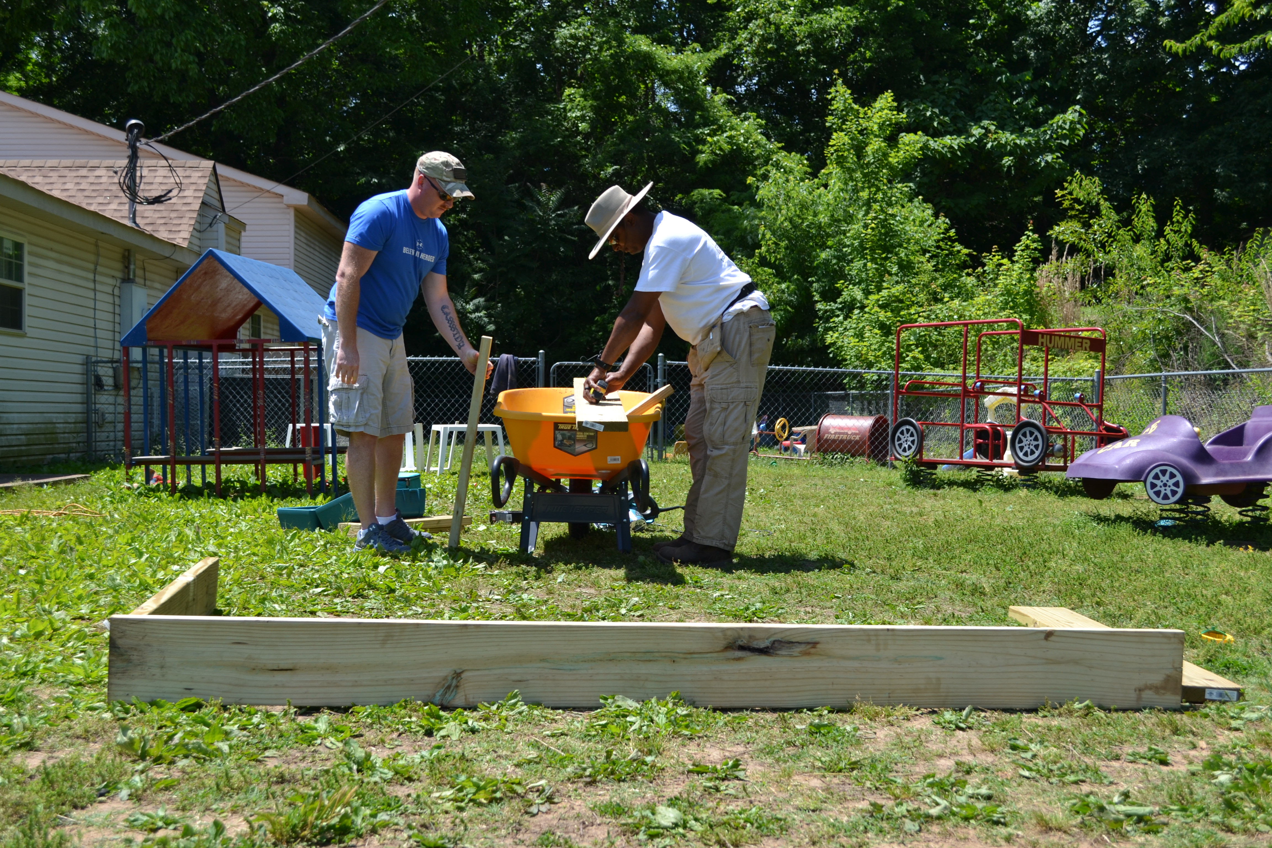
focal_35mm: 39
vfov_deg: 34.2
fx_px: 1378
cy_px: 424
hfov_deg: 49.6
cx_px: 636
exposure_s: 1/250
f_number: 5.6
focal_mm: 26
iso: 100
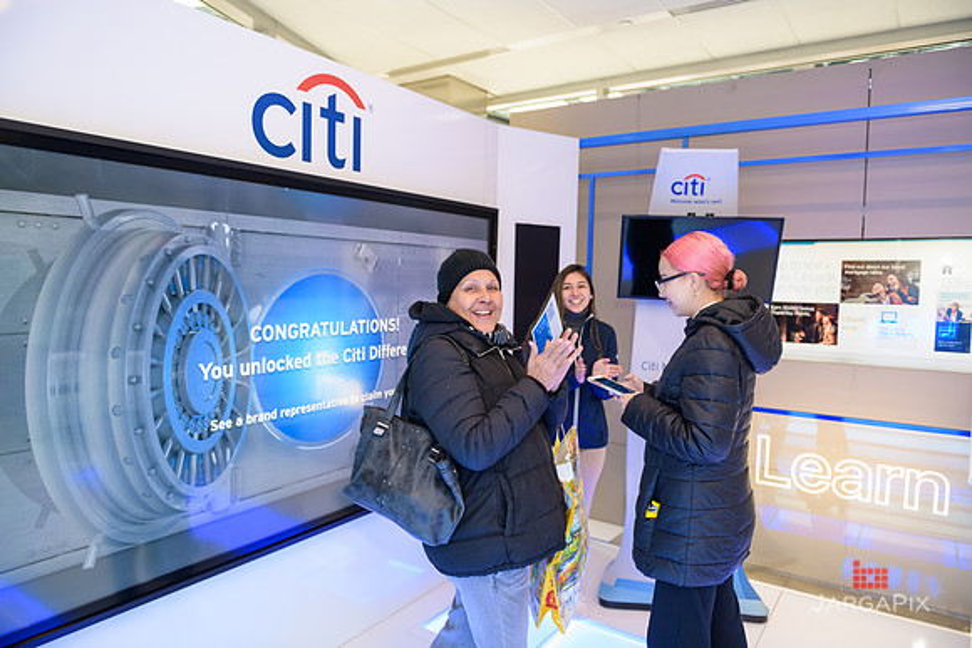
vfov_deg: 53.2
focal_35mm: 24
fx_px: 648
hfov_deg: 73.7
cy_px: 324
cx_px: 486
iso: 1000
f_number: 3.2
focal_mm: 24
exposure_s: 1/125
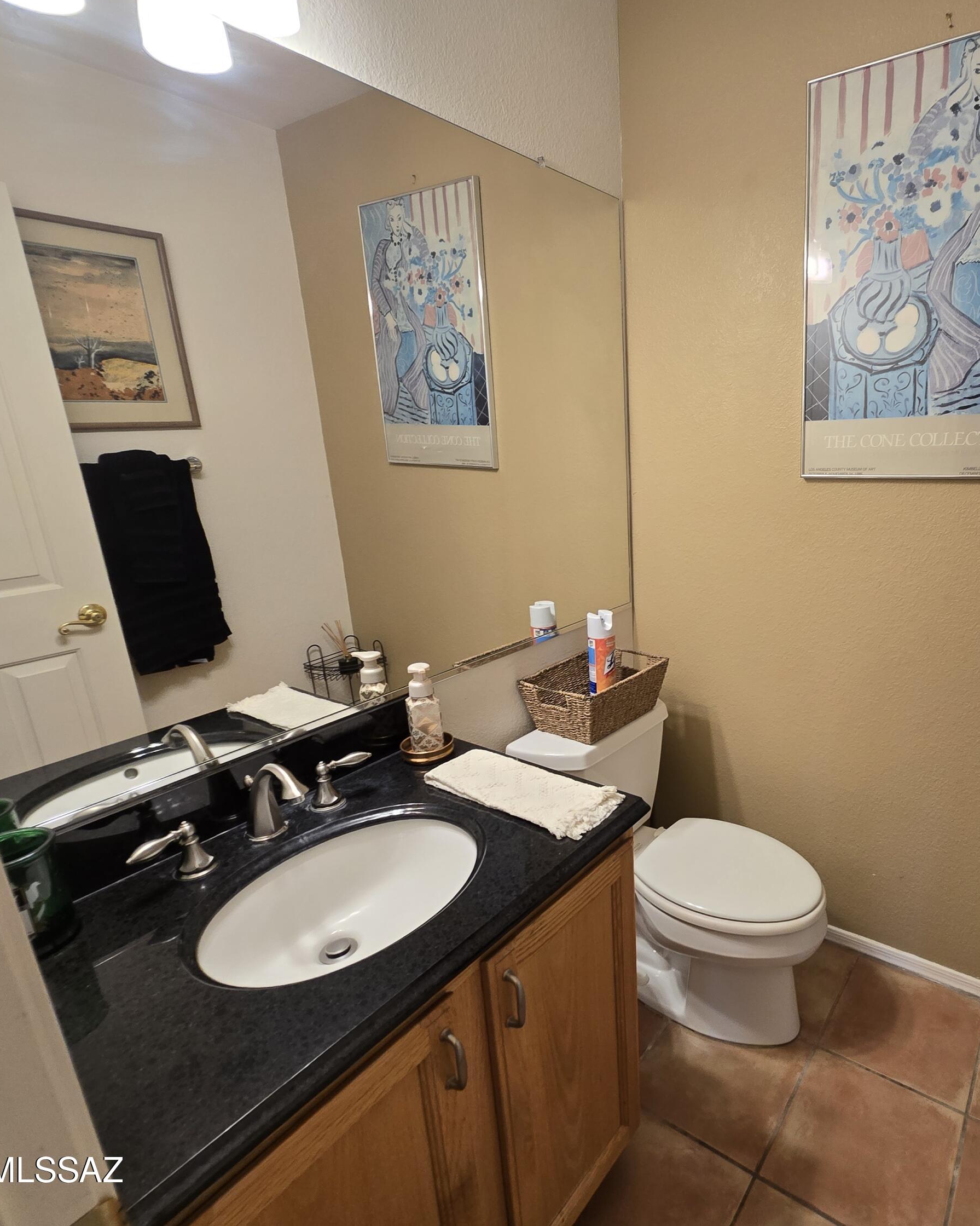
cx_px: 693
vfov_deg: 89.6
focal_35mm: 17
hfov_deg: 73.3
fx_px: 616
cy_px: 611
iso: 100
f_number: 2.2
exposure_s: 1/60
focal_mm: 2.2
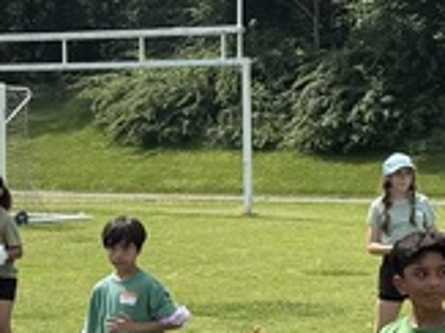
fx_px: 1940
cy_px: 306
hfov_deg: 13.1
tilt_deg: -7.1
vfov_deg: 9.8
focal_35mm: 151
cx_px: 207
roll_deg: -1.4
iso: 80
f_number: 1.78
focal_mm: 6.76
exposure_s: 1/3021
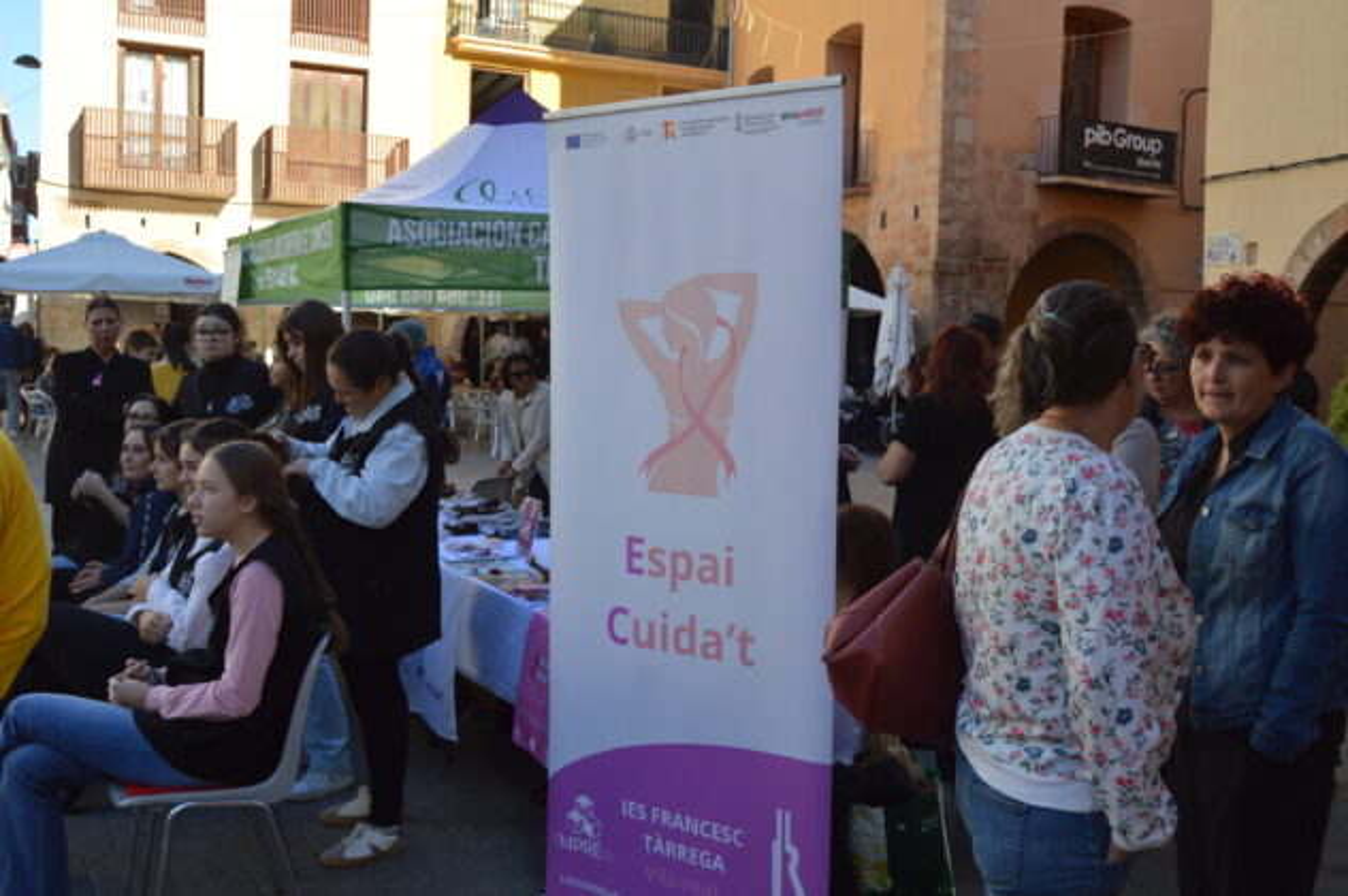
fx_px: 1290
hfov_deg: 55.2
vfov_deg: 38.3
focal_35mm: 34
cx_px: 674
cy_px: 448
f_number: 6.3
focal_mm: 23
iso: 100
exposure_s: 1/160
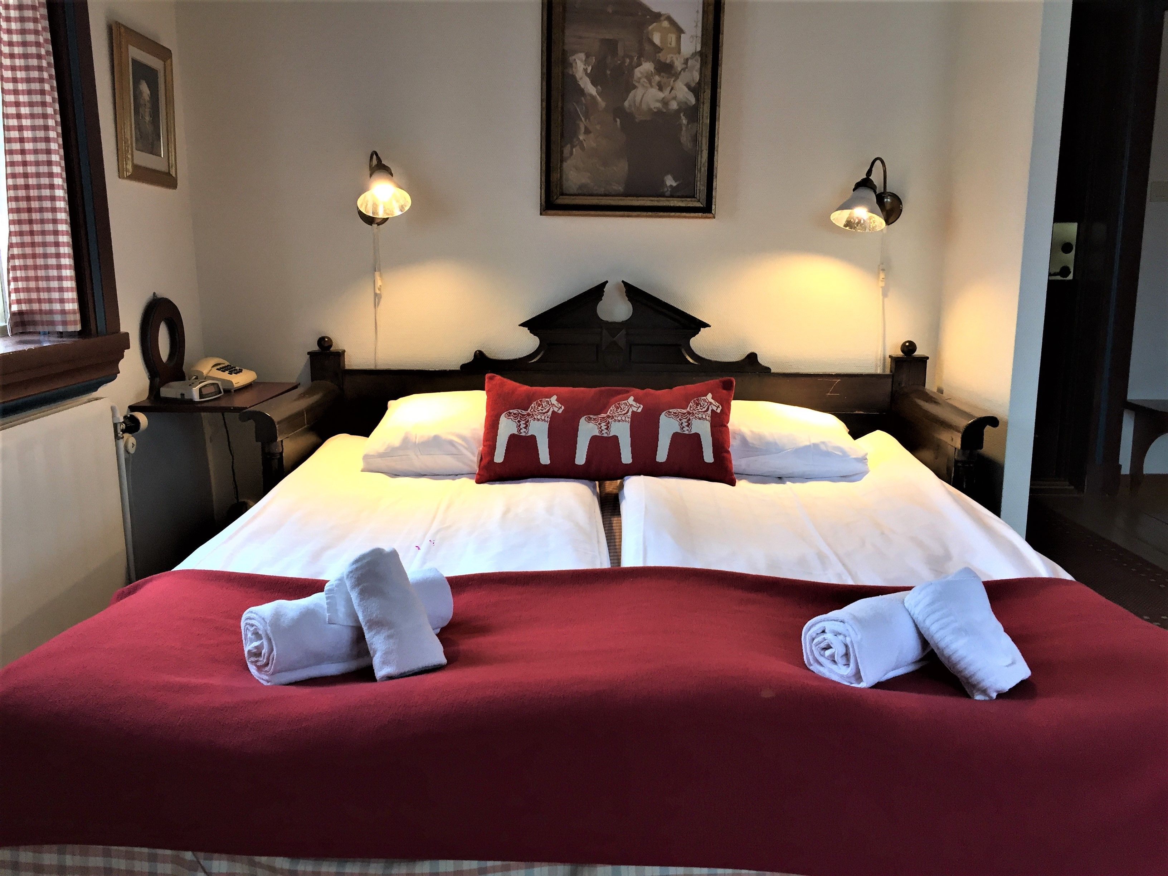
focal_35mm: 29
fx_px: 979
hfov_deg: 61.7
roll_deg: -0.1
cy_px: 438
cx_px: 584
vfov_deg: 48.2
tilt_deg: -11.0
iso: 80
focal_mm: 4.15
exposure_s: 1/33
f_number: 2.2
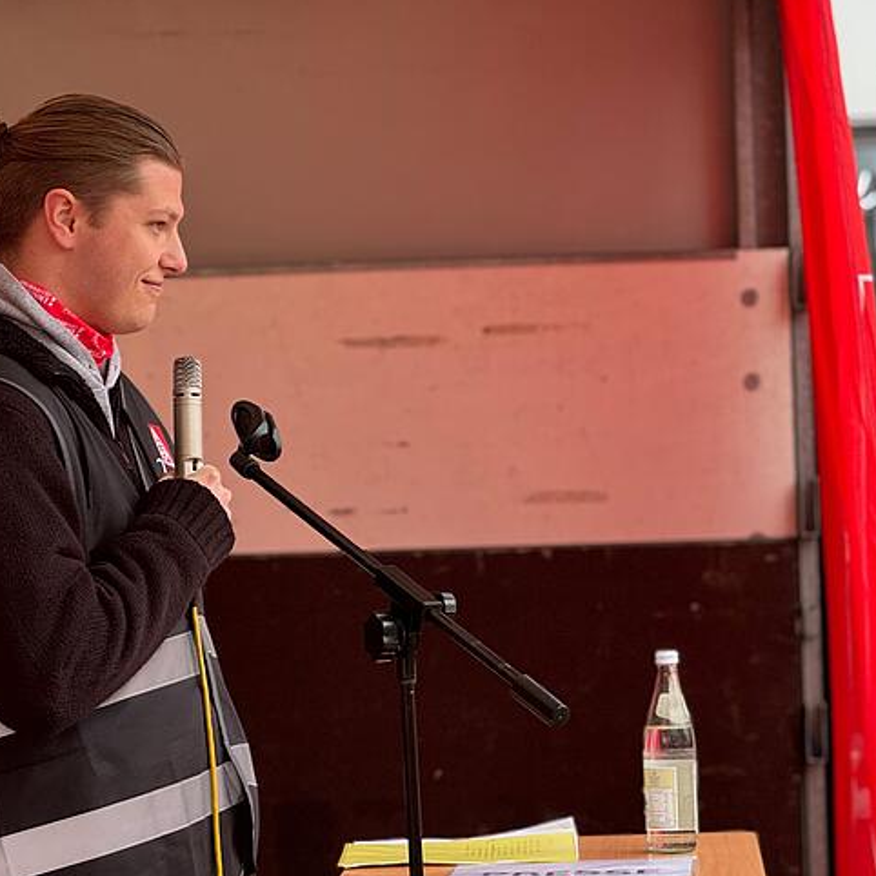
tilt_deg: -0.1
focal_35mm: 113
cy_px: 536
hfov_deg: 15.4
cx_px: 498
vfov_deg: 15.4
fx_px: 3235
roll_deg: +2.7
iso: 200
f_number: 2.8
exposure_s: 1/99
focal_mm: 9
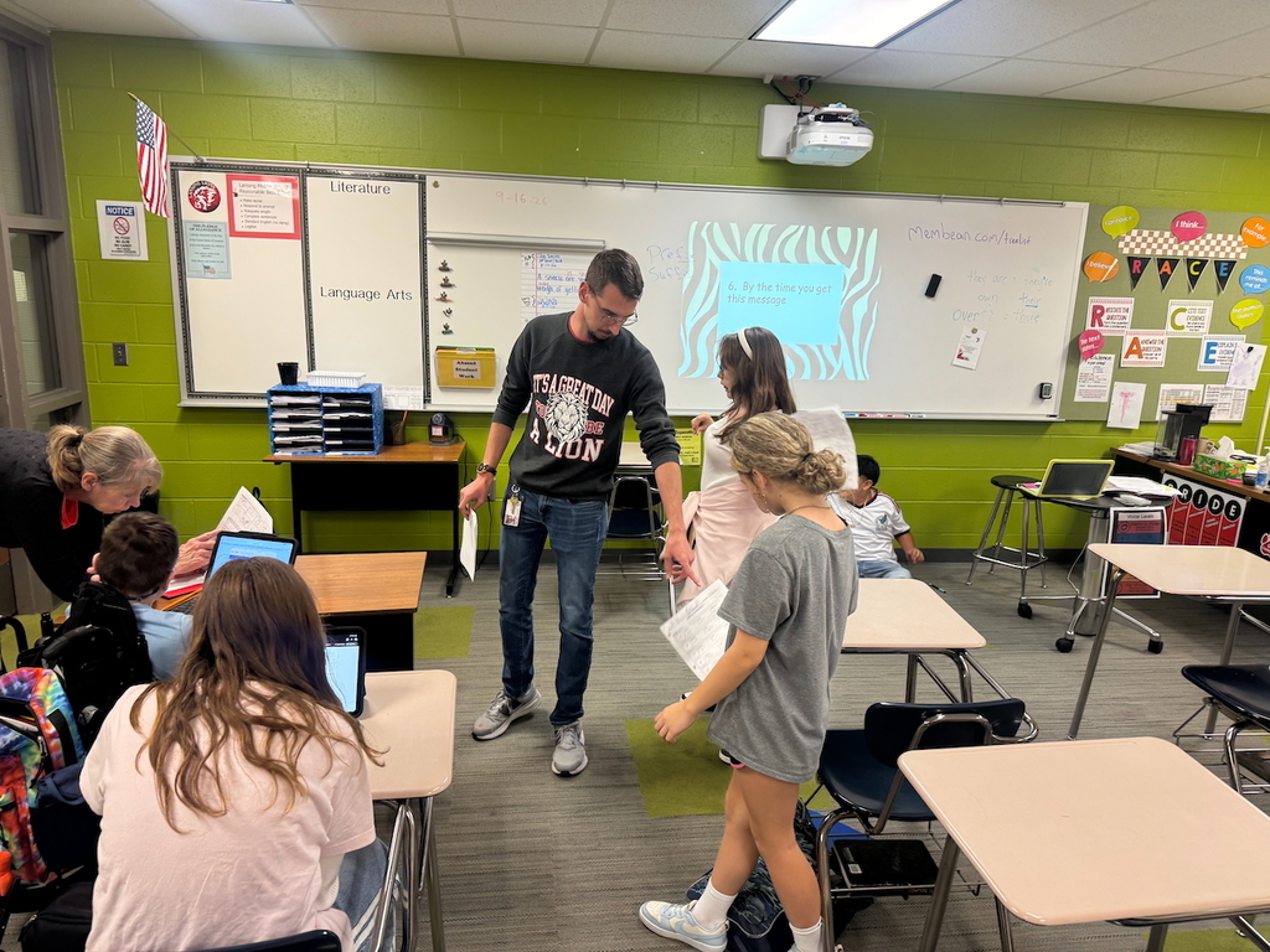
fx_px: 881
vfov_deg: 56.8
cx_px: 635
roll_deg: -2.8
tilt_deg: -13.2
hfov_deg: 71.6
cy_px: 476
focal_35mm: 24
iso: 125
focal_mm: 6.76
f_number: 1.78
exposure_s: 1/60
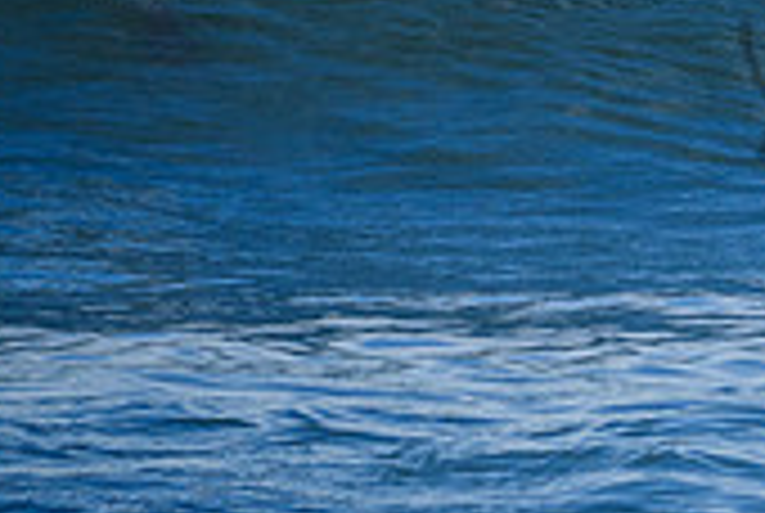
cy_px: 52
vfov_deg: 1.4
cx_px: 1202
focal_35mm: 1021
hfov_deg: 2.0
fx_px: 21734
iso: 360
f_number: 5.6
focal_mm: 200
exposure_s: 1/2000
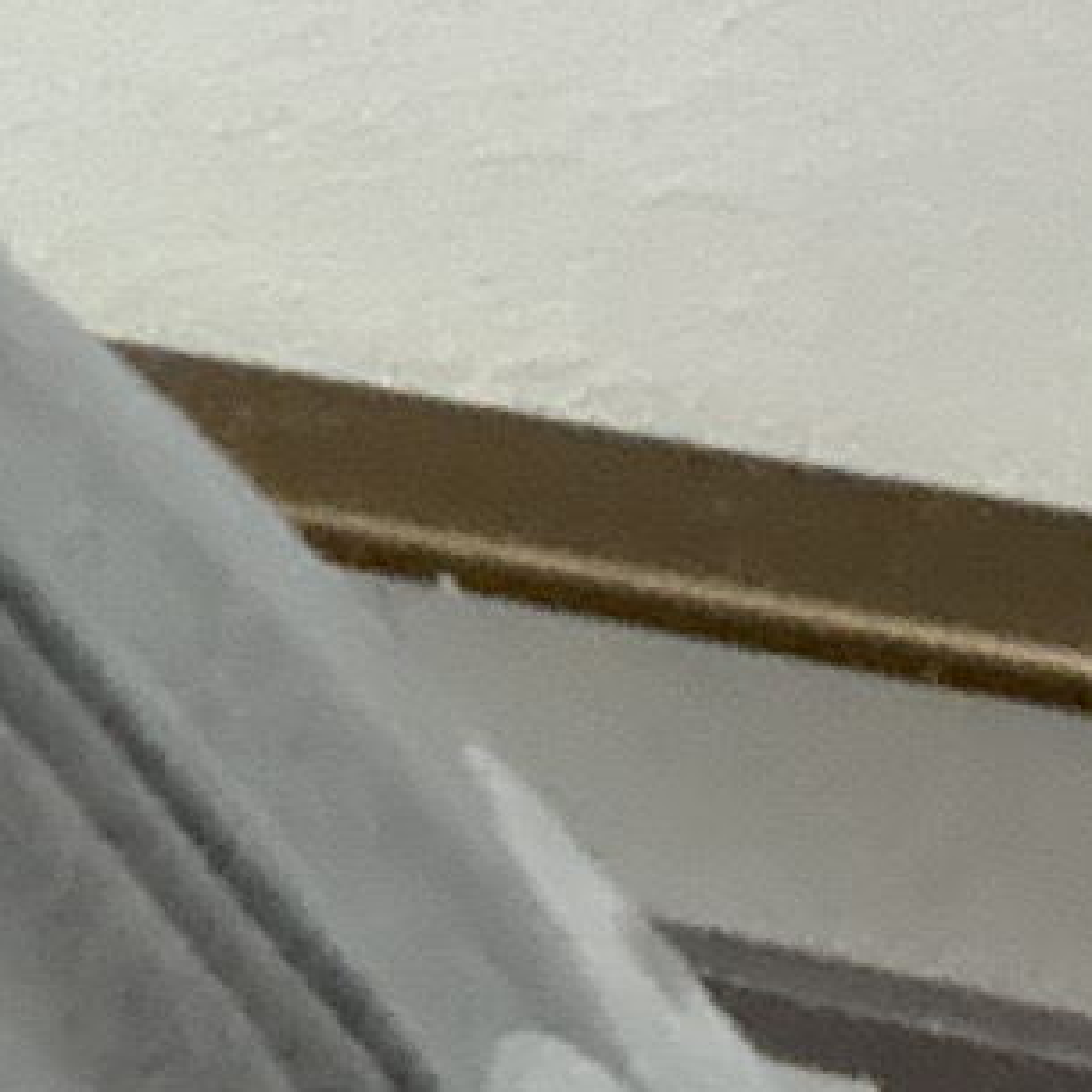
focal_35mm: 174
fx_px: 6210
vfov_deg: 9.2
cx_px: -1353
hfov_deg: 9.2
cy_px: -1396
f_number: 1.9
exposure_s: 1/30
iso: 320
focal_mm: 2.69
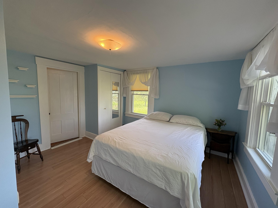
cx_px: 139
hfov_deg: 102.1
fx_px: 112
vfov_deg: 85.7
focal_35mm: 14
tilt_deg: -5.0
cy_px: 104
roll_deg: -0.7
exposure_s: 1/120
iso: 100
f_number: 2.2
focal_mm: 2.22
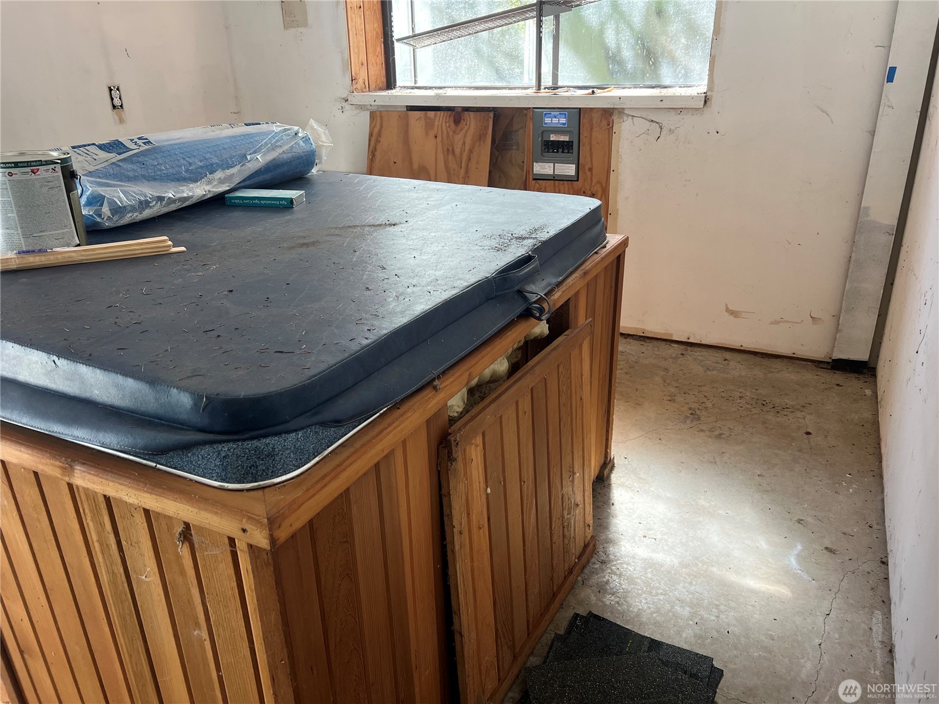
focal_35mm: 26
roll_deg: +1.6
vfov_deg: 53.1
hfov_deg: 67.3
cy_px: 352
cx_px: 470
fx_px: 705
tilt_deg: -24.3
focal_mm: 5.7
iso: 100
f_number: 1.5
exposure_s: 1/120
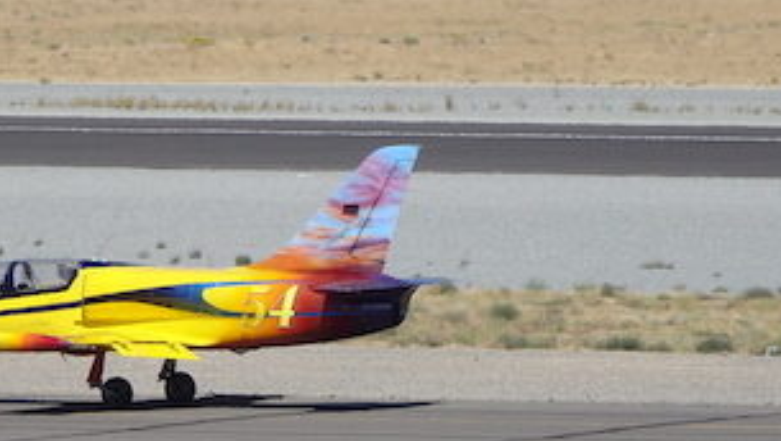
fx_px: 11418
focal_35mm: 551
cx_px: 257
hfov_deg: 3.9
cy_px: 347
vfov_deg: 2.2
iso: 80
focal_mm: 42.14
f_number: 6.3
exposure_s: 1/400
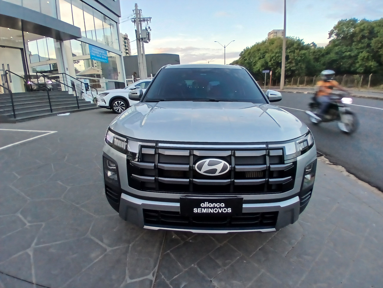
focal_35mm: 17
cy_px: 144
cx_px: 192
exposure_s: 1/60
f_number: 2.2
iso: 80
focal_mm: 1.4
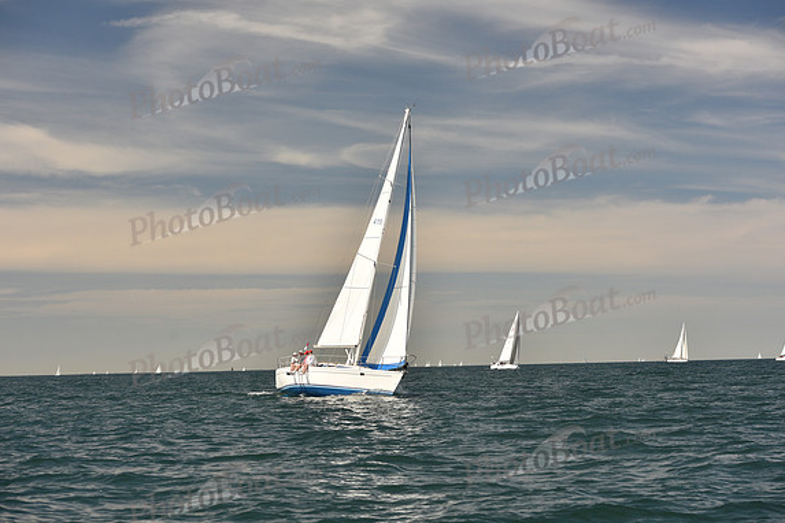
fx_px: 1657
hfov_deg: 26.7
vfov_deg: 17.9
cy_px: 262
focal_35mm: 76
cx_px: 393
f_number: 6.3
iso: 250
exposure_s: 1/640
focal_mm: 75
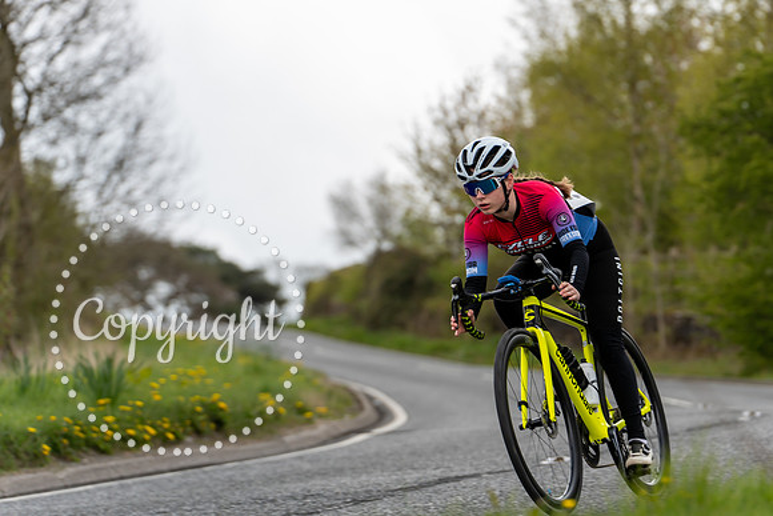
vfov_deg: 8.1
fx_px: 3631
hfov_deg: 12.1
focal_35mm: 169
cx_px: 467
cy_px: 204
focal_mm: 140
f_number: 3.5
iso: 200
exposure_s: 1/640
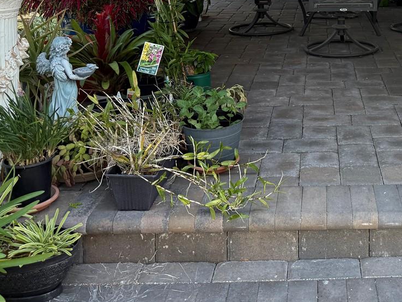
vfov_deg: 26.1
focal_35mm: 52
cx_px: 345
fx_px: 604
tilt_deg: -4.2
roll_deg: +0.2
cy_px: -20
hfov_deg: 35.1
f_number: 1.78
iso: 100
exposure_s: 1/1493
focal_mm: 6.76
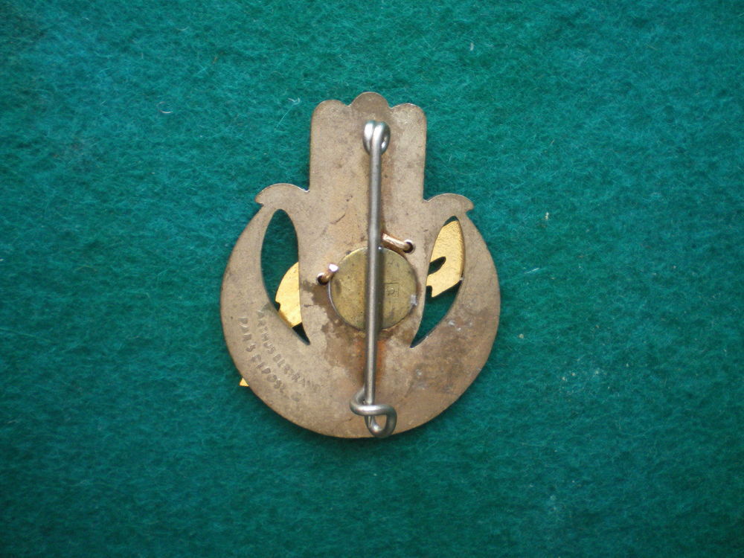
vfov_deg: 37.7
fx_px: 817
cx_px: 372
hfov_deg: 49.0
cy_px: 279
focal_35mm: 38
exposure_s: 1/50
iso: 250
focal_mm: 6.3
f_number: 3.1
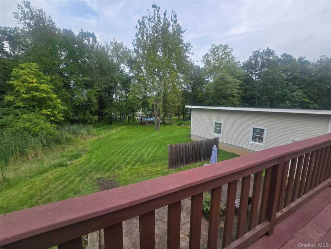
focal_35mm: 13
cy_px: 124
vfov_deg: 89.9
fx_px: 124
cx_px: 166
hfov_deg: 106.2
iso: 50
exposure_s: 1/978
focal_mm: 2.2
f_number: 2.2
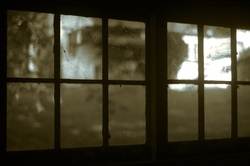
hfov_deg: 27.0
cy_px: 83
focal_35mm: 75
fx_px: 520
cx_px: 125
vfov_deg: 18.1
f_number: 1.8
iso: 200
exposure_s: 1/800
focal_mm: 50
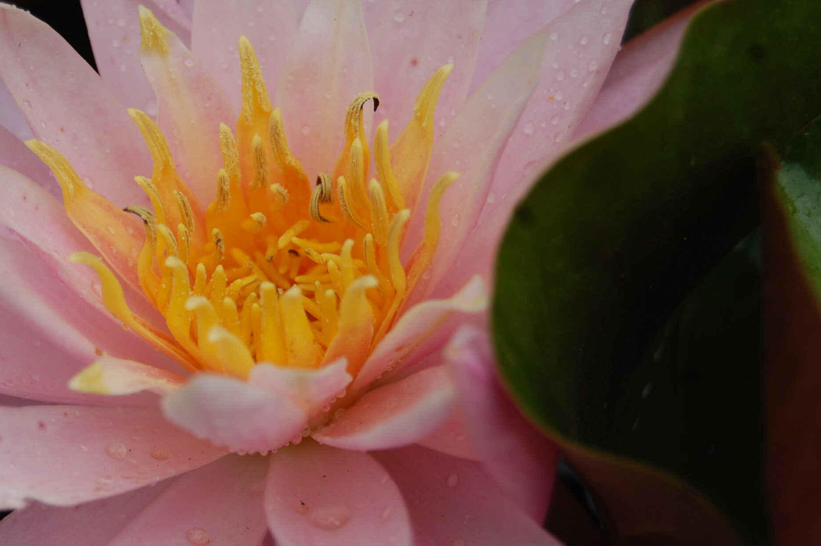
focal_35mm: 114
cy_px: 277
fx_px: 2590
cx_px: 288
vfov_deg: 12.0
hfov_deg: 18.0
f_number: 6.3
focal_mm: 55
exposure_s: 1/125
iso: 200
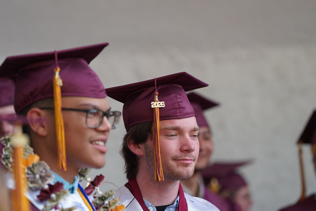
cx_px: 158
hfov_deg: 10.3
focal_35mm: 200
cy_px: 106
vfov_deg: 6.9
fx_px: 1756
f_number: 4
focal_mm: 200
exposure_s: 1/250
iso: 320
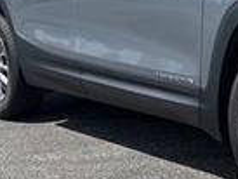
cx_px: 325
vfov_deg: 16.8
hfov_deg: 20.0
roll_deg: +0.1
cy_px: 66
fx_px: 606
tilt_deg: -12.4
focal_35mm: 88
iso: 80
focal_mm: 6.76
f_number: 1.78
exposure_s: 1/3279
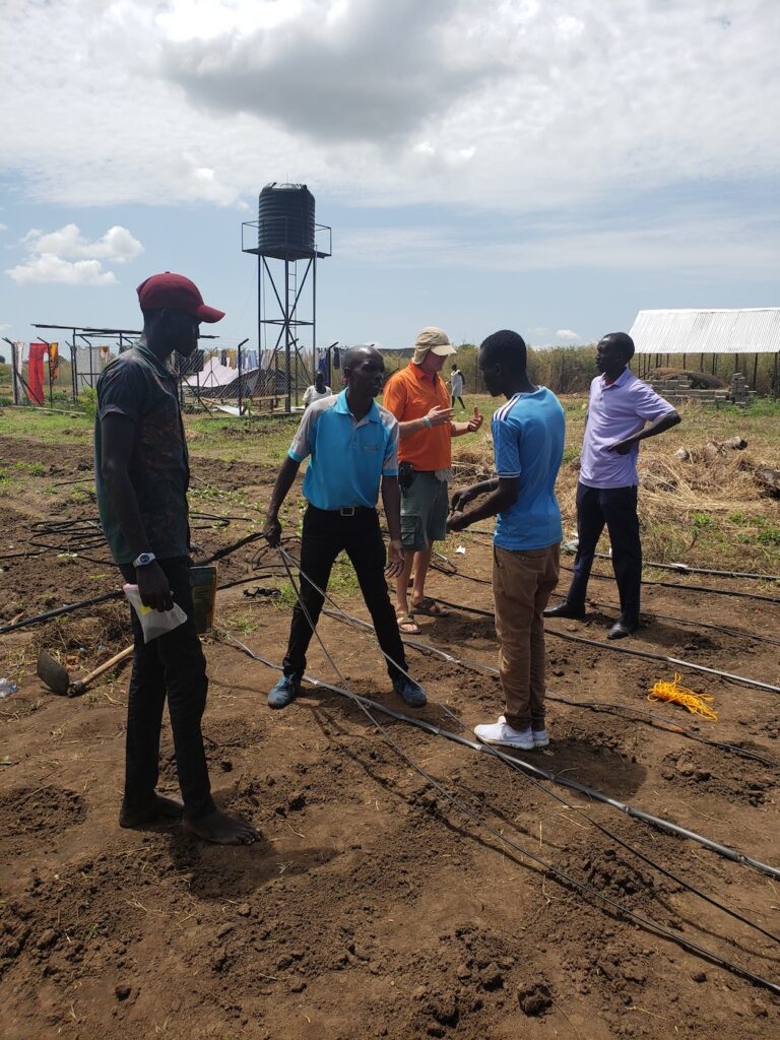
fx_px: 781
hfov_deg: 53.1
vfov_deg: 67.3
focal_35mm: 26
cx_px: 390
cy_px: 520
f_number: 2.4
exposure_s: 1/1671
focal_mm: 4.3
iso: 50
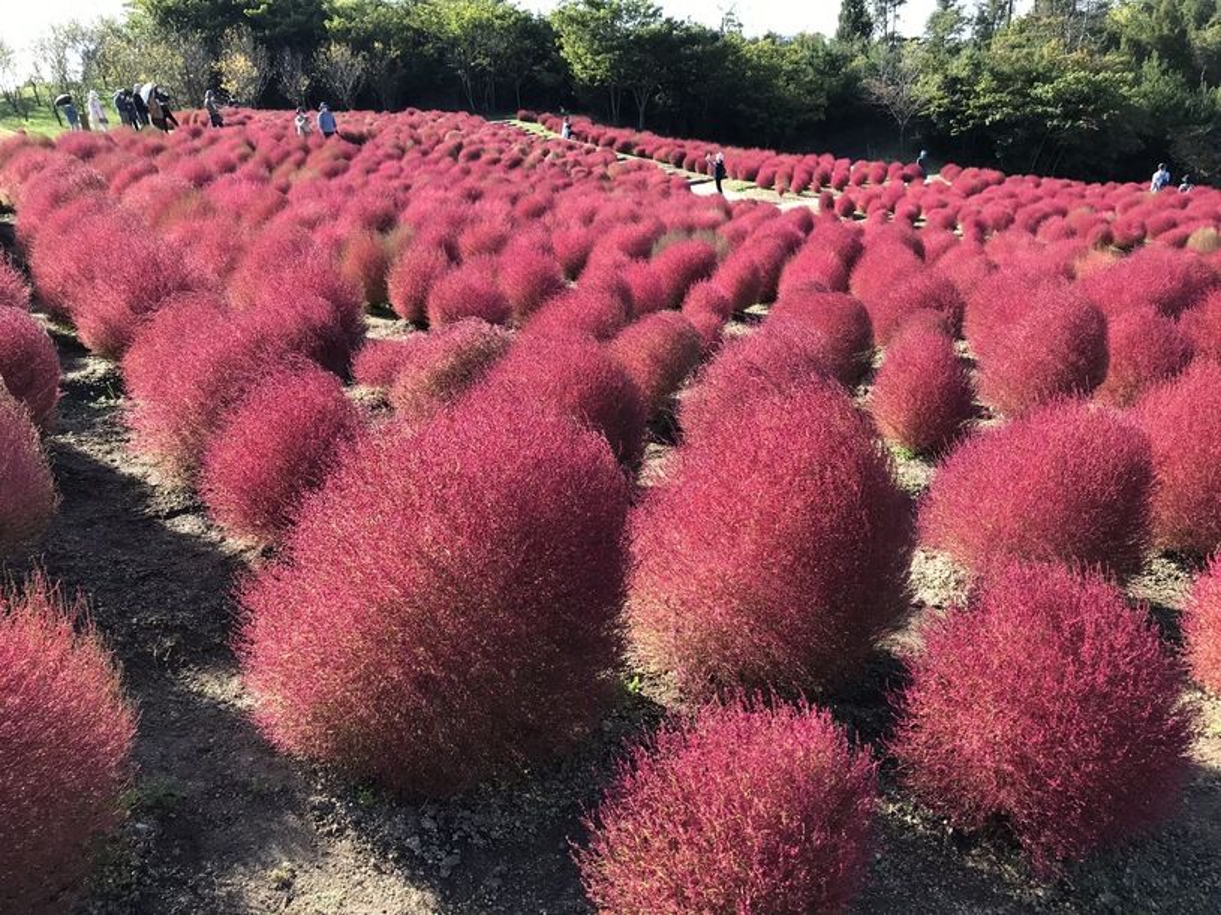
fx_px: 987
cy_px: 458
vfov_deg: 49.7
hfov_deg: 63.5
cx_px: 610
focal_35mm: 28
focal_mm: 3.99
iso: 20
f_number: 1.8
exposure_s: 1/381
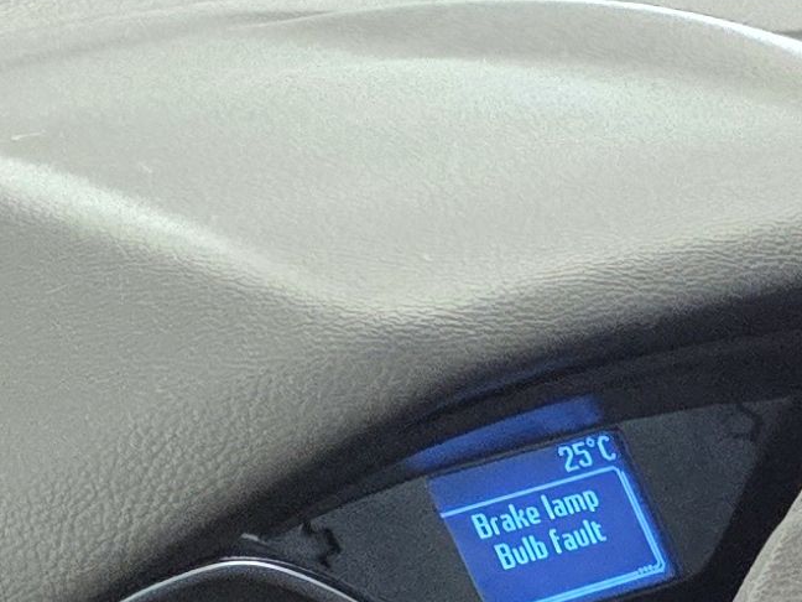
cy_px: 1806
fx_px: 3290
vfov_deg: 8.7
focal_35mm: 142
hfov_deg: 10.3
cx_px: 2347
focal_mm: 5.4
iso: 1600
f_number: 1.8
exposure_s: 1/100
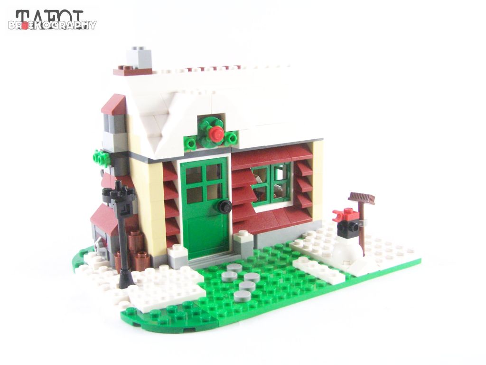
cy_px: 182
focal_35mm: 40
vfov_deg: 36.0
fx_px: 562
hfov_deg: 46.8
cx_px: 243
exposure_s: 1/60
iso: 400
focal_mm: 6.7
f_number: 4
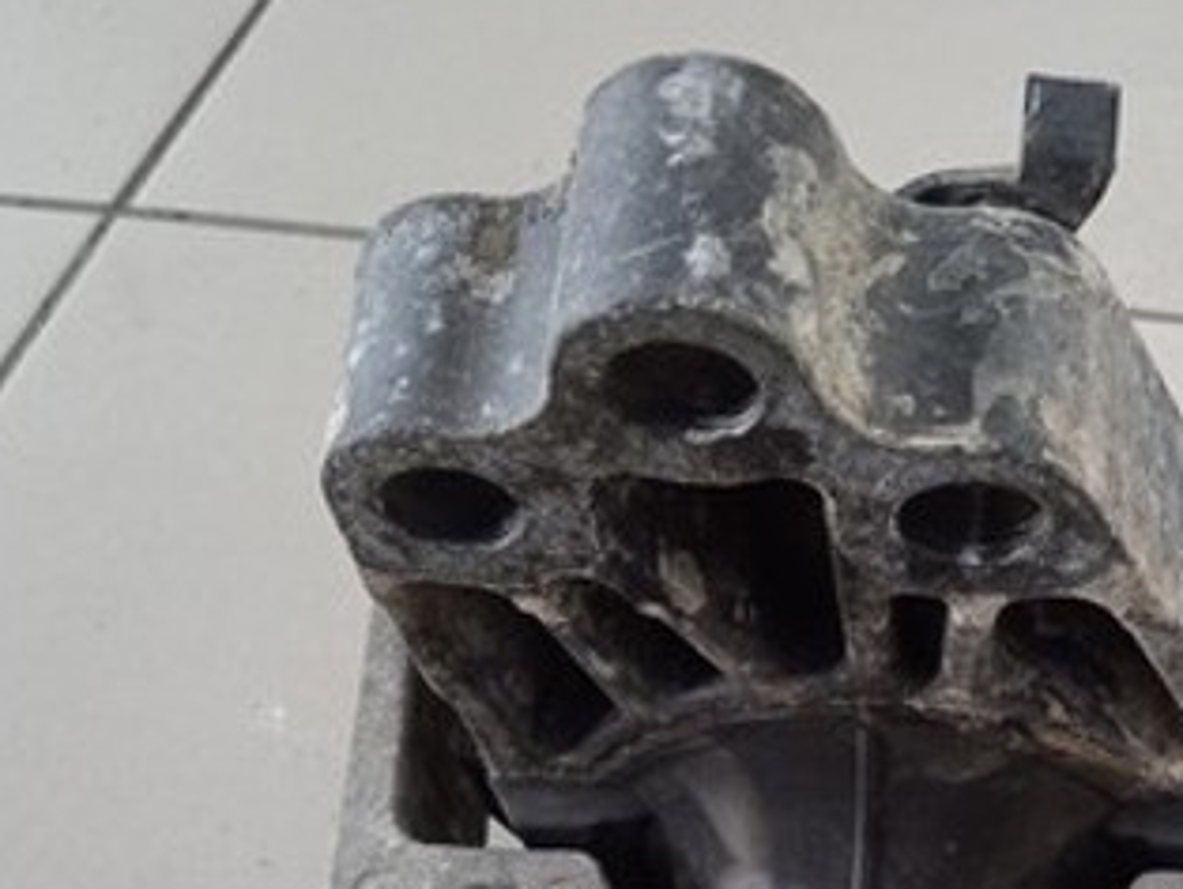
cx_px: 991
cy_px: 851
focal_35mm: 57
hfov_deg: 32.6
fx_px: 1949
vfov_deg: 24.7
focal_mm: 3.43
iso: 708
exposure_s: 1/25
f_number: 2.2
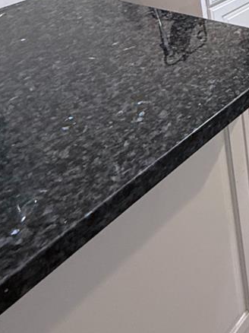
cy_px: -68
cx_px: 424
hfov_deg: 21.8
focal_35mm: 48
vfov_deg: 32.6
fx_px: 461
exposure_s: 1/60
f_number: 2.2
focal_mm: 2.22
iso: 250
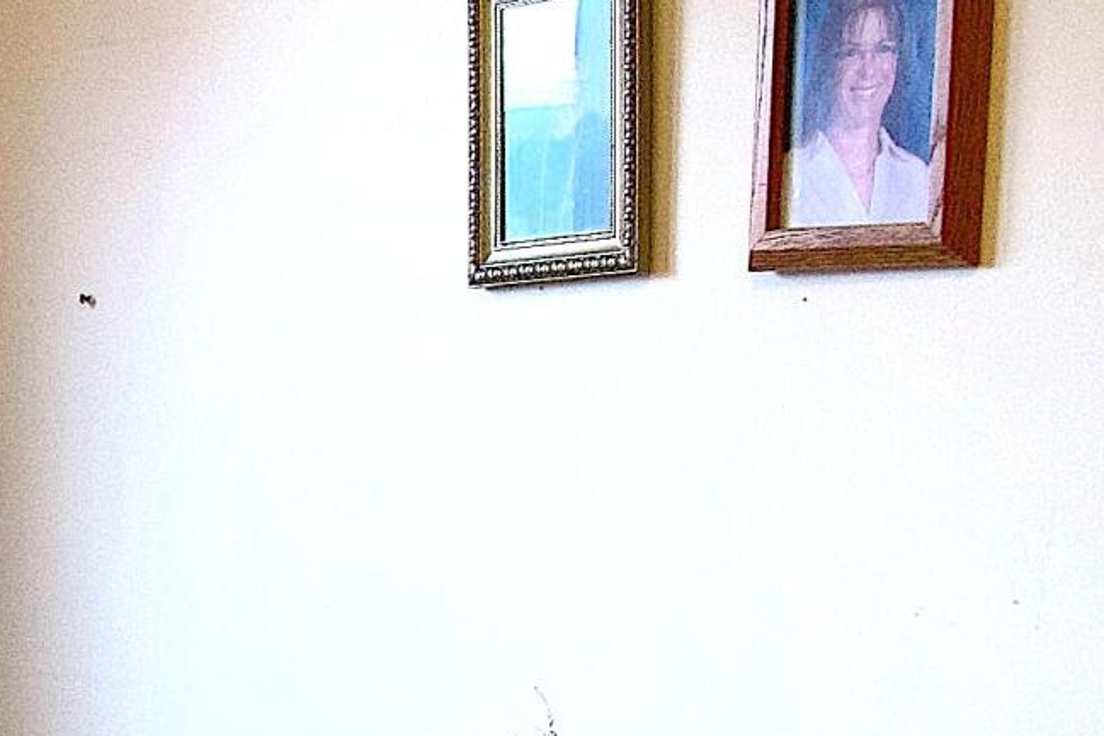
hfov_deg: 16.6
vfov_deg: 12.0
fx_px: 3405
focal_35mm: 111
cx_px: -602
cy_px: 951
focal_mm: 24
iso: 1000
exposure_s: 1/50
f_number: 9
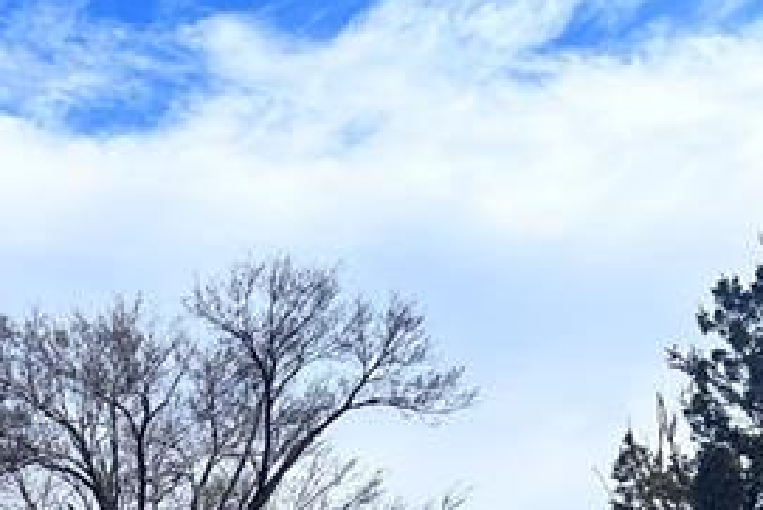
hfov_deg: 19.5
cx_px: 23
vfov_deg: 12.2
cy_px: 965
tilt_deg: -0.5
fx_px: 2163
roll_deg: +1.0
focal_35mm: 102
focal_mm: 5.7
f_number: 1.5
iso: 50
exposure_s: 1/5882
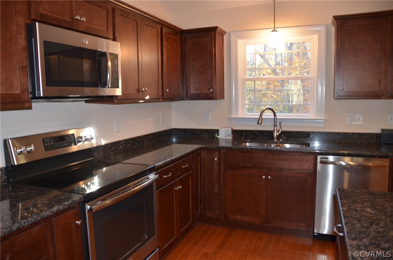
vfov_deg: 47.7
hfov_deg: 67.5
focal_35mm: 27
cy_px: 130
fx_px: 294
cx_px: 196
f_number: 3.5
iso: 560
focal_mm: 18
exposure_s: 1/60
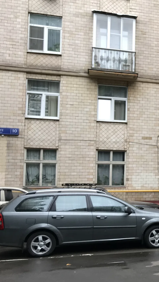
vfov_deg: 40.5
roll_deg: +0.0
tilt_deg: +4.1
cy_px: 158
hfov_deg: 20.5
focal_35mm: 51
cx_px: 230
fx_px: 383
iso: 20
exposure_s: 1/108
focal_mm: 3.99
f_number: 1.8
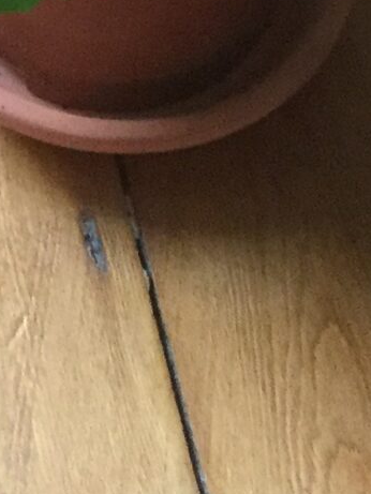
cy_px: -650
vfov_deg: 10.2
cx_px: 227
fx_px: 2457
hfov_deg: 8.6
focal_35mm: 172
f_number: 2.4
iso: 200
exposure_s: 1/33
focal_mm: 3.3
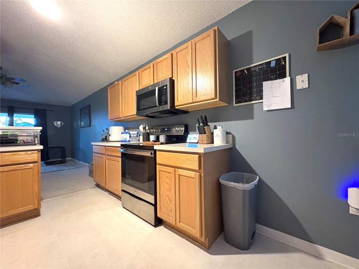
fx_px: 145
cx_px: 180
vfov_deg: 85.7
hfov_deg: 102.1
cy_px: 134
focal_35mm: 14
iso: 1000
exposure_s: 1/40
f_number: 2.2
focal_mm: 2.22
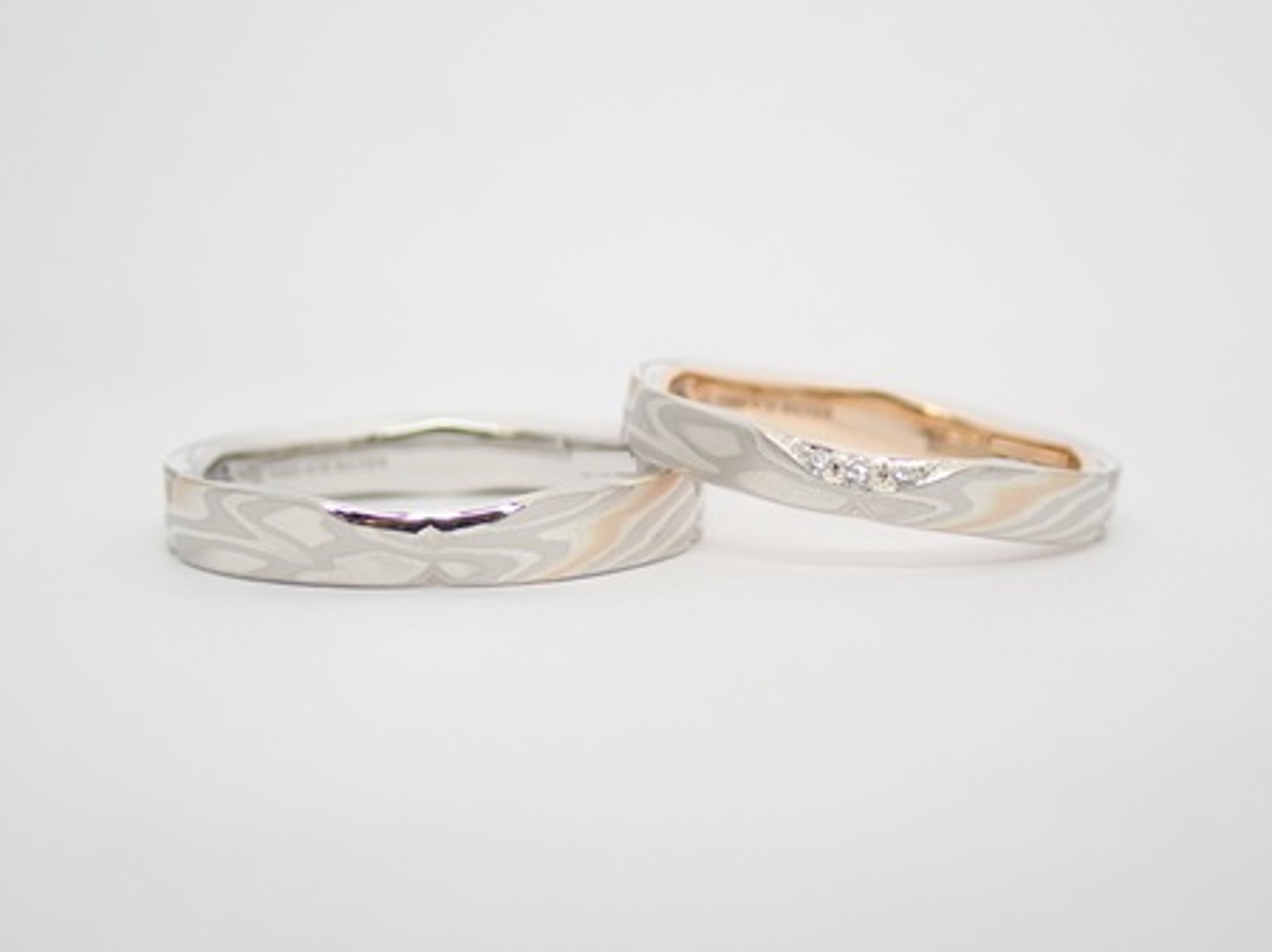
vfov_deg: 19.1
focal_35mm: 77
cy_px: 476
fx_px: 2828
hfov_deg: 25.3
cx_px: 636
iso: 200
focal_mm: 13.65
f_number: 4.1
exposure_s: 1/100
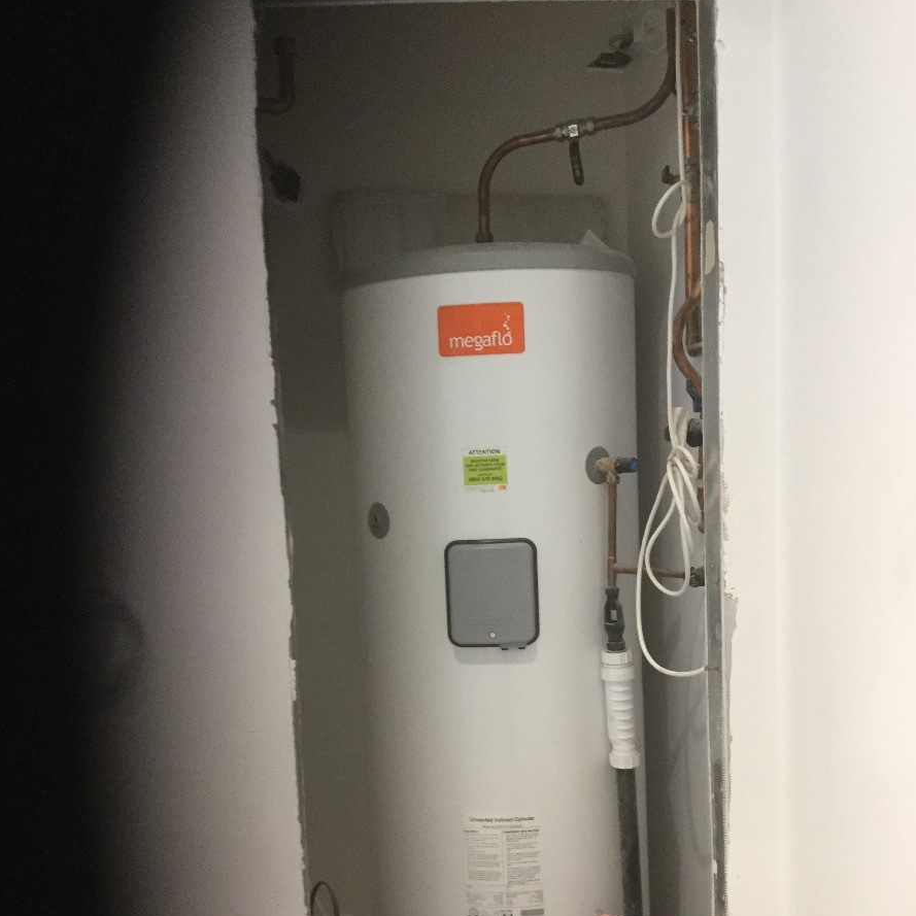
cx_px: 463
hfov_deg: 44.9
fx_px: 1108
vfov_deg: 44.6
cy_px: 559
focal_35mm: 37
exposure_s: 1/33
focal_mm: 3.3
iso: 160
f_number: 2.4
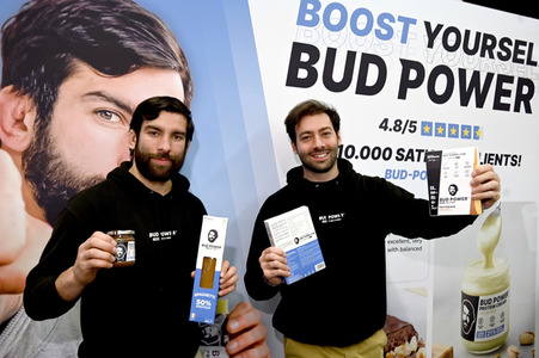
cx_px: 270
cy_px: 179
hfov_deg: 63.7
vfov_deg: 44.9
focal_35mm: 29
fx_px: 434
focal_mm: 29
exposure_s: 1/90
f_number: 4.8
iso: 1600
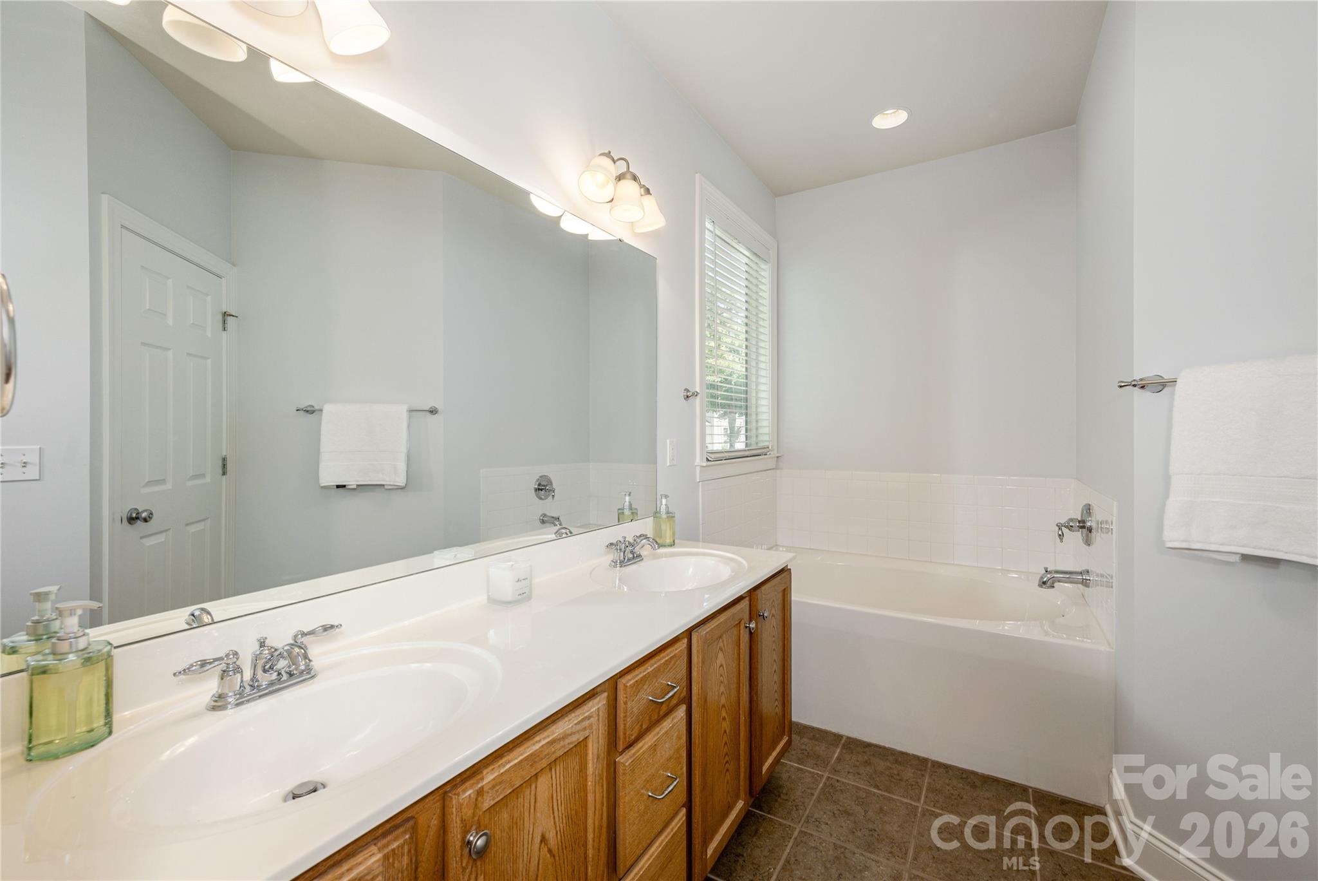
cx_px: 659
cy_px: 440
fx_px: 513
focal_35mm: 14
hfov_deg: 104.2
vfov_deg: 81.3
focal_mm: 14
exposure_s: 1/100
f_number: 7.1
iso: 320
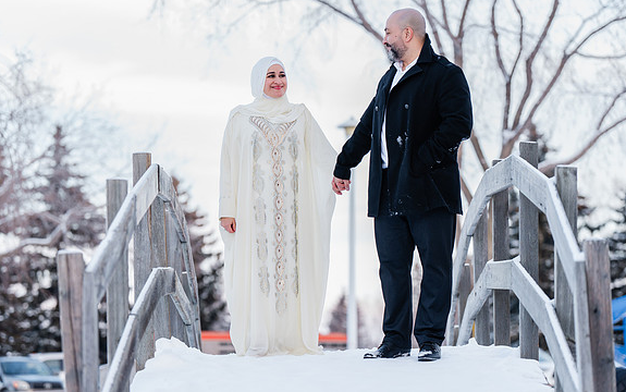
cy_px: 226
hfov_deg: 16.3
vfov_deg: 10.2
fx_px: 2185
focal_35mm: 128
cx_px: 287
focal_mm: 115
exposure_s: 1/160
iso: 64
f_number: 2.8
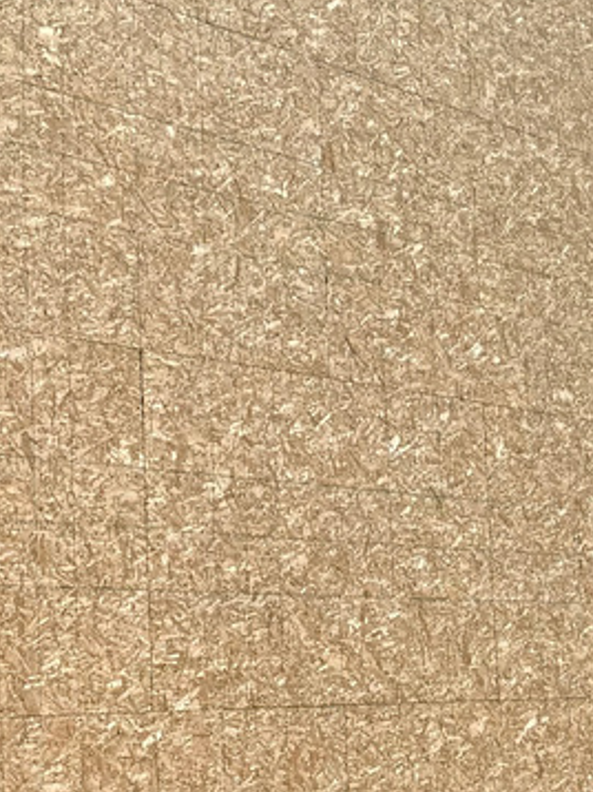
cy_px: 387
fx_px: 2355
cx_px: -73
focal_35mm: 103
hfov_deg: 14.0
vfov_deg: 19.1
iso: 80
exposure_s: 1/9091
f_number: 1.78
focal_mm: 6.76
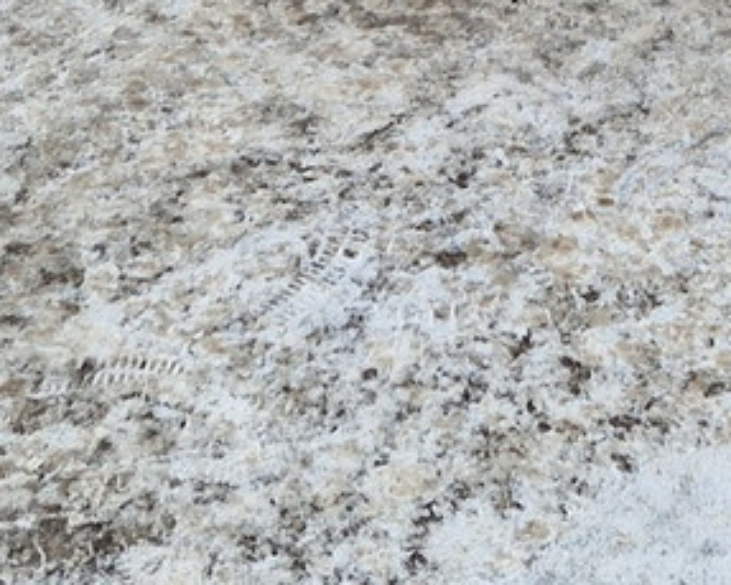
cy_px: -819
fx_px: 2706
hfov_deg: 15.2
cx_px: 700
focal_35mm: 125
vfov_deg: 10.6
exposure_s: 1/203
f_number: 1.8
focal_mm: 5.4
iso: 50
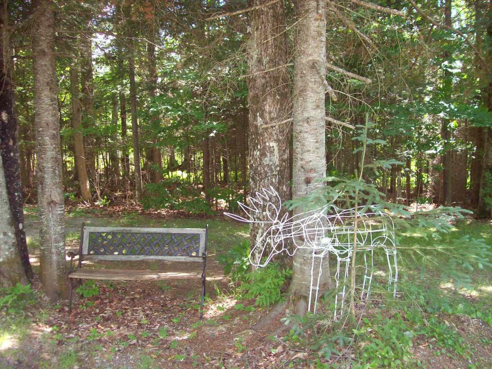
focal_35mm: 36
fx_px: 512
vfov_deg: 39.7
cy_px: 184
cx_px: 246
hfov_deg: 51.4
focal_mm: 6
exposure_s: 1/75.6
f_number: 2.7
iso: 140
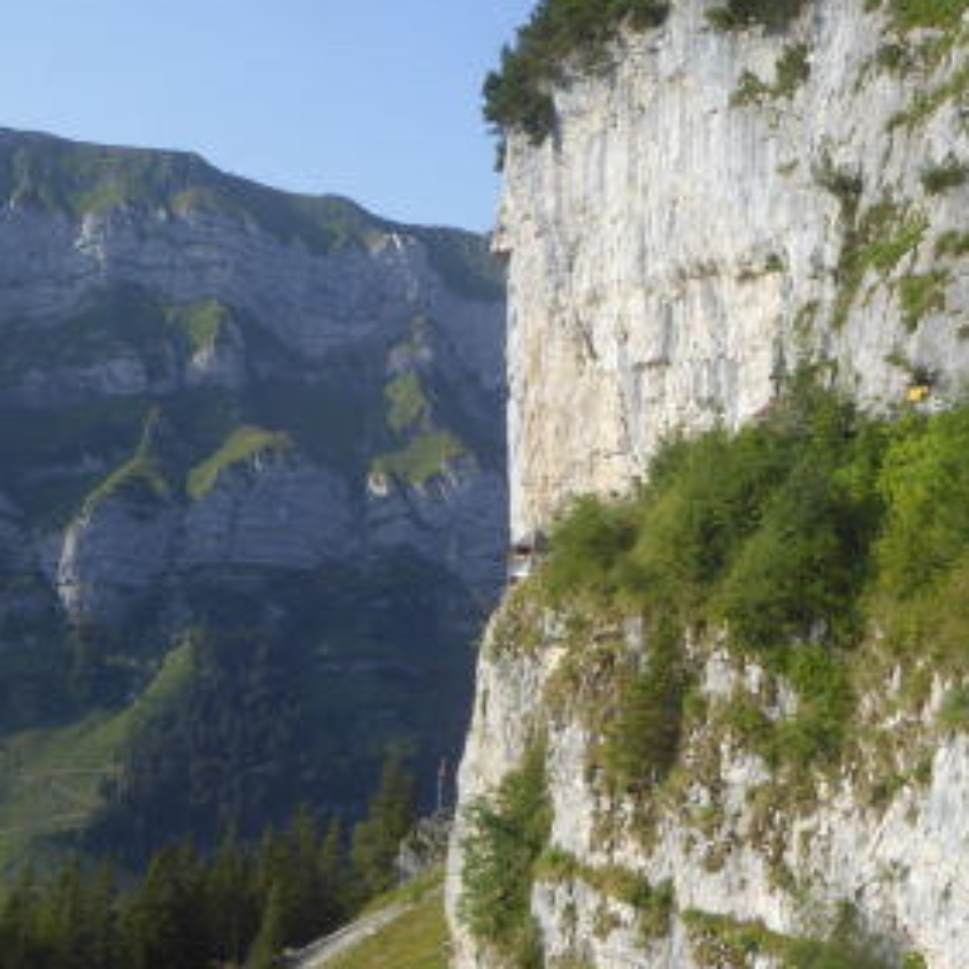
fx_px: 1869
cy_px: 472
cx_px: 733
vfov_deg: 29.1
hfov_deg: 28.6
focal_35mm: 59
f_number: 5.6
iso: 100
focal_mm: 7.8
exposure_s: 1/125
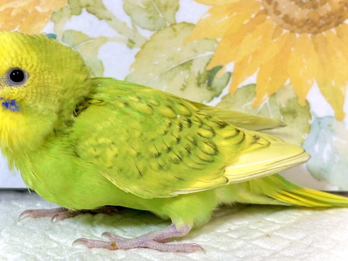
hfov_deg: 29.8
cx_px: 169
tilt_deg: -17.5
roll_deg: -1.6
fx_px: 653
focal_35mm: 65
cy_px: 125
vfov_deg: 22.6
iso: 25
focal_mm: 5.96
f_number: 1.6
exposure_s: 1/50
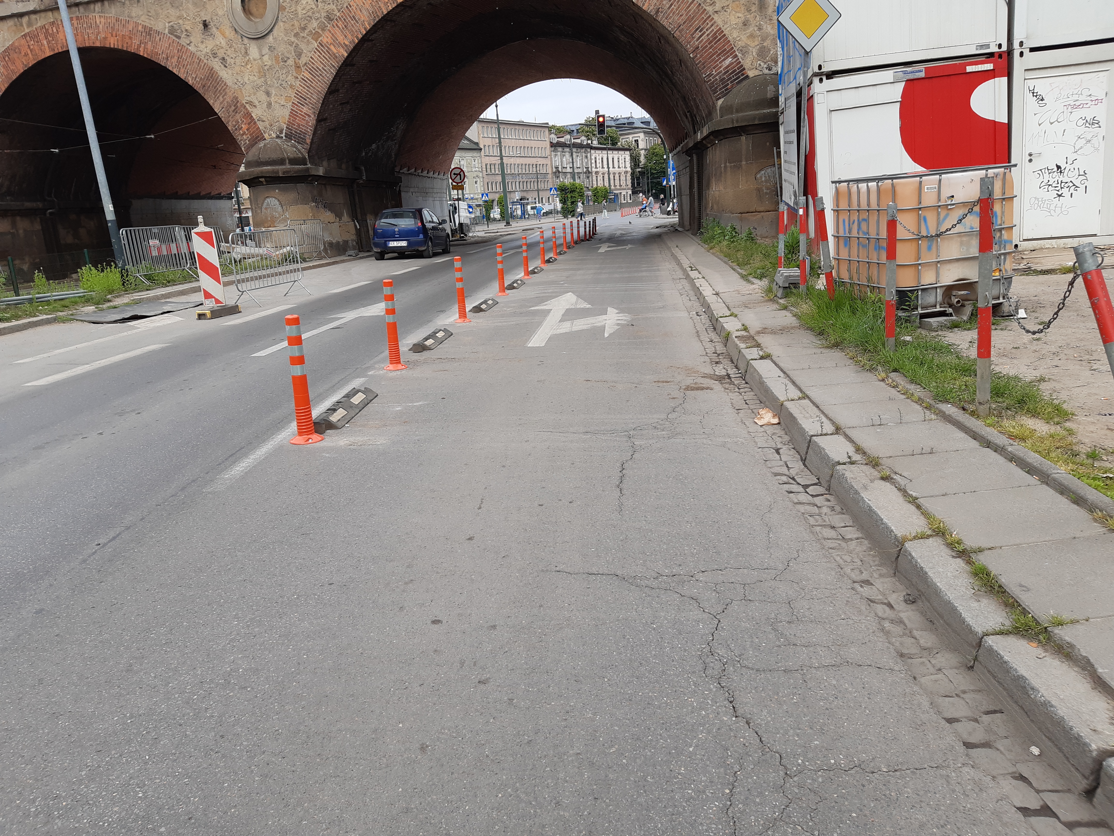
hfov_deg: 67.3
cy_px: 418
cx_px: 557
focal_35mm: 26
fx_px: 837
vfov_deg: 53.1
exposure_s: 1/620
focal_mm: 3.92
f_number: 1.7
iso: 40
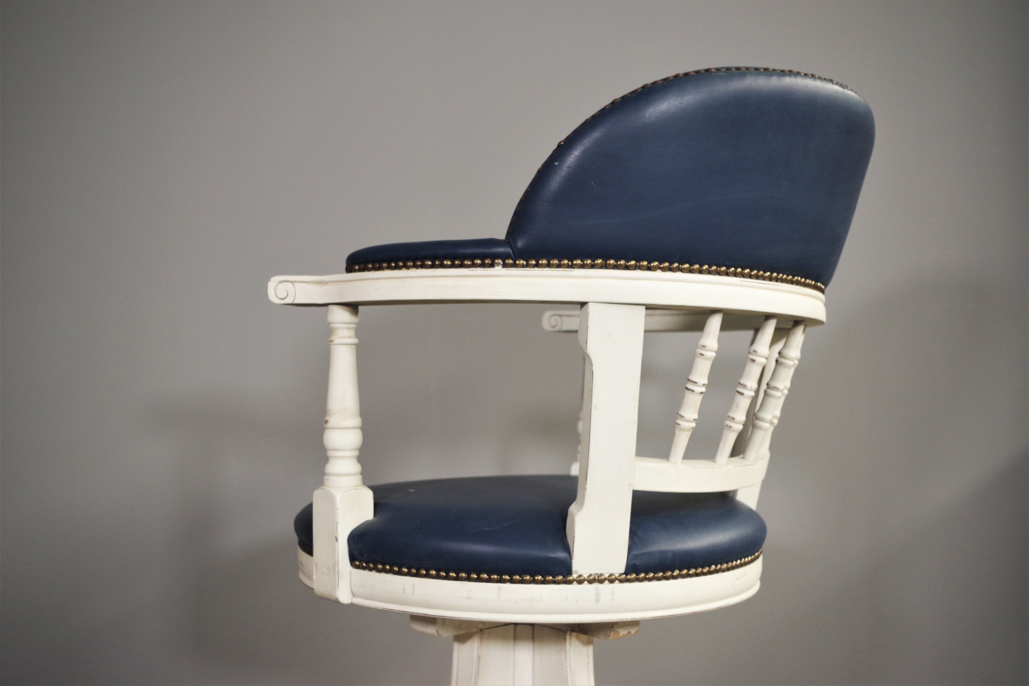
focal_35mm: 36
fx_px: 1029
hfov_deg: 53.1
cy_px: 343
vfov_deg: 36.9
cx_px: 514
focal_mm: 24.38
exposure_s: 1/100
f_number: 4
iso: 800
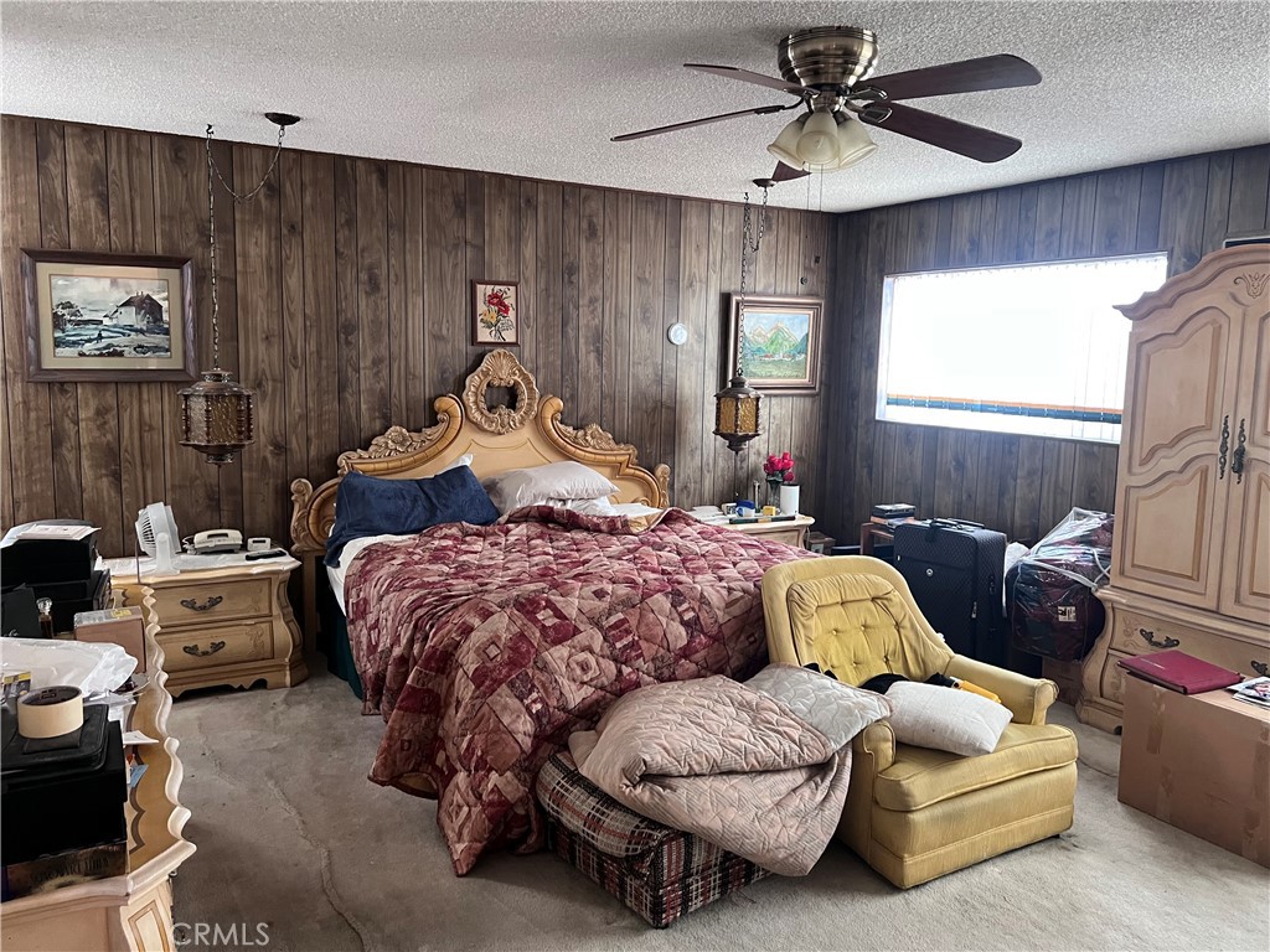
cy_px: 476
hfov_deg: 67.3
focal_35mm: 26
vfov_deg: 53.1
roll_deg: -1.8
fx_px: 954
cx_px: 635
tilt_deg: -7.1
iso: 250
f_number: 1.5
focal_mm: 5.7
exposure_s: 1/60
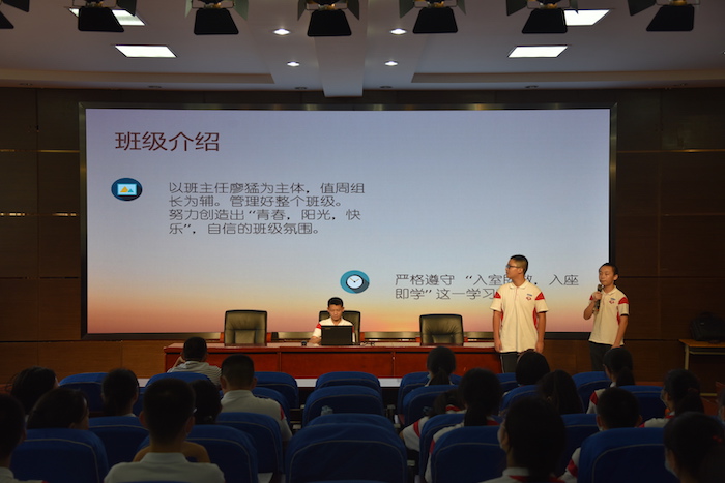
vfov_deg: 29.3
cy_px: 242
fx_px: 927
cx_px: 362
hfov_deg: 42.7
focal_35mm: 46
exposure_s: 1/80
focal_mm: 46
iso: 400
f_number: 4.5
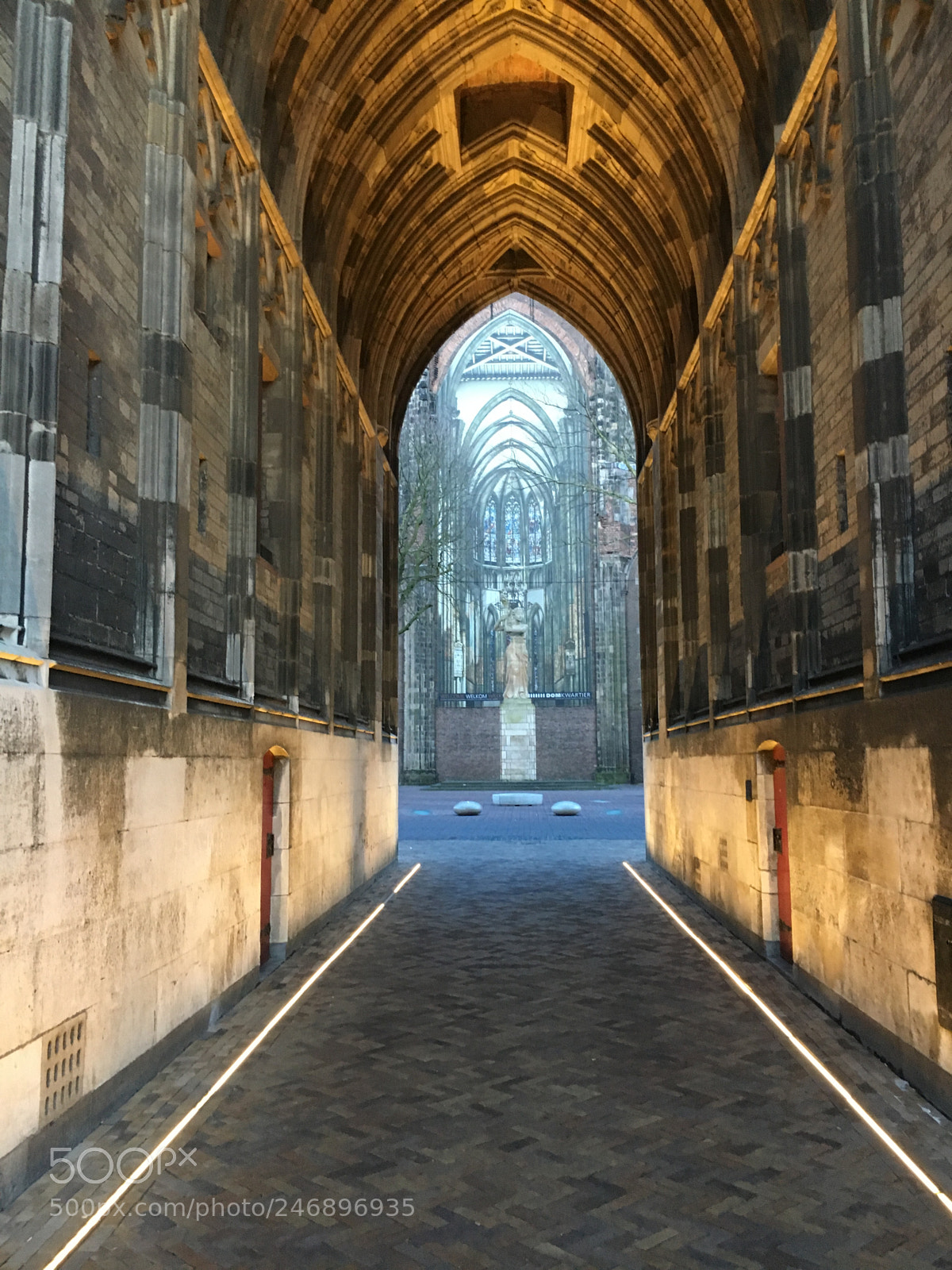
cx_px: 476
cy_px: 635
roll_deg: +0.9
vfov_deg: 61.7
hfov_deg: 48.2
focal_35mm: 29
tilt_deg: +7.5
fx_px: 1063
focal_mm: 4.15
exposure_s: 1/20
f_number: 2.2
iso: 200
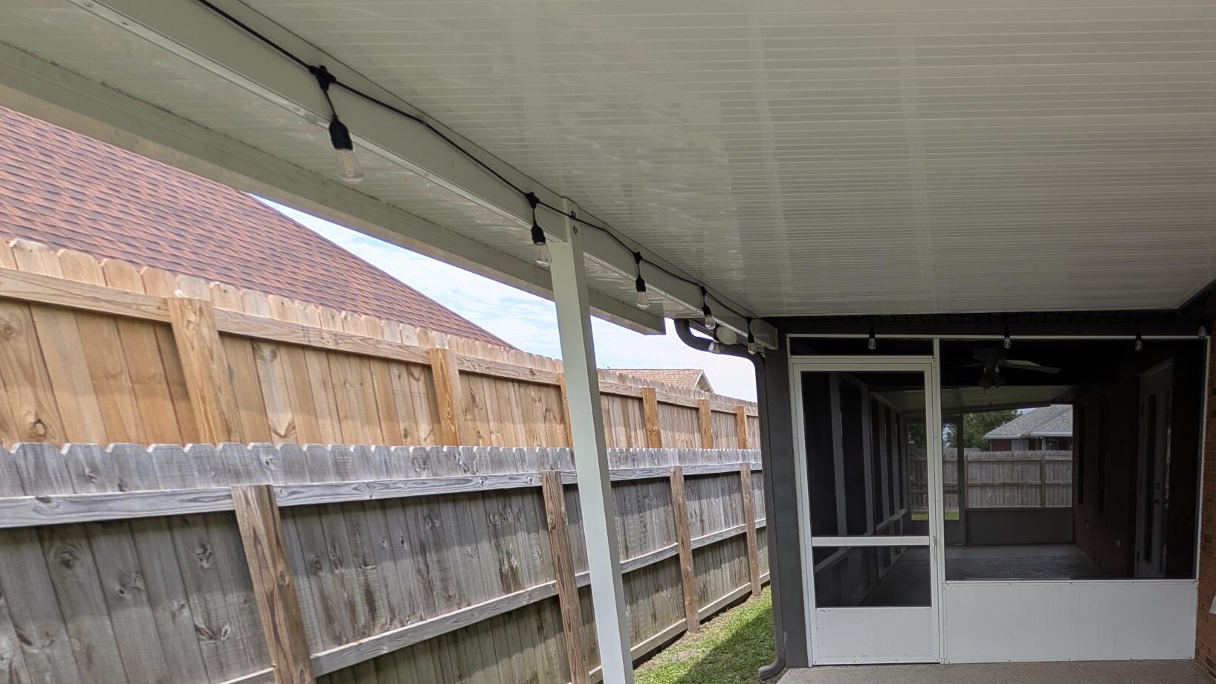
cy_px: 671
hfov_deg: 66.8
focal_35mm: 24
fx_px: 774
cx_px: 1025
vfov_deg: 41.9
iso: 39
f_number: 1.7
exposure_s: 1/989
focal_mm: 2.02
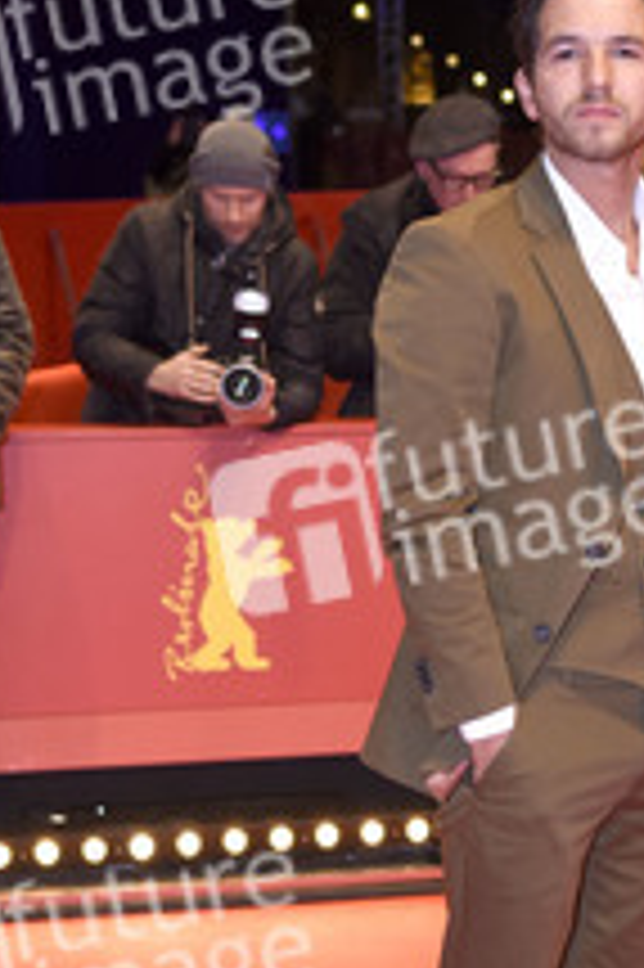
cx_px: 572
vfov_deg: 21.3
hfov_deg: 14.2
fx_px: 2553
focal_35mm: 95
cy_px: 734
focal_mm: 34
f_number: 2.8
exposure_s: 1/320
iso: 640
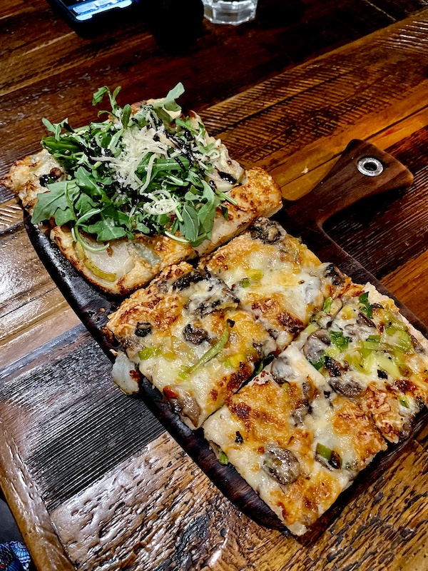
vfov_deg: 69.4
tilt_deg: -58.5
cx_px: 214
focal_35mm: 25
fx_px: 412
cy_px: 286
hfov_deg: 54.9
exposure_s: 1/30
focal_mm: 5.1
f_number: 1.6
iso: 800
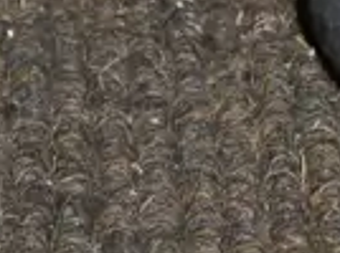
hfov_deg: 6.9
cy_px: -658
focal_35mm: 276
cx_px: 683
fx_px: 2706
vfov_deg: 5.0
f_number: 4
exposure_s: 1/60
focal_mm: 18
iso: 800
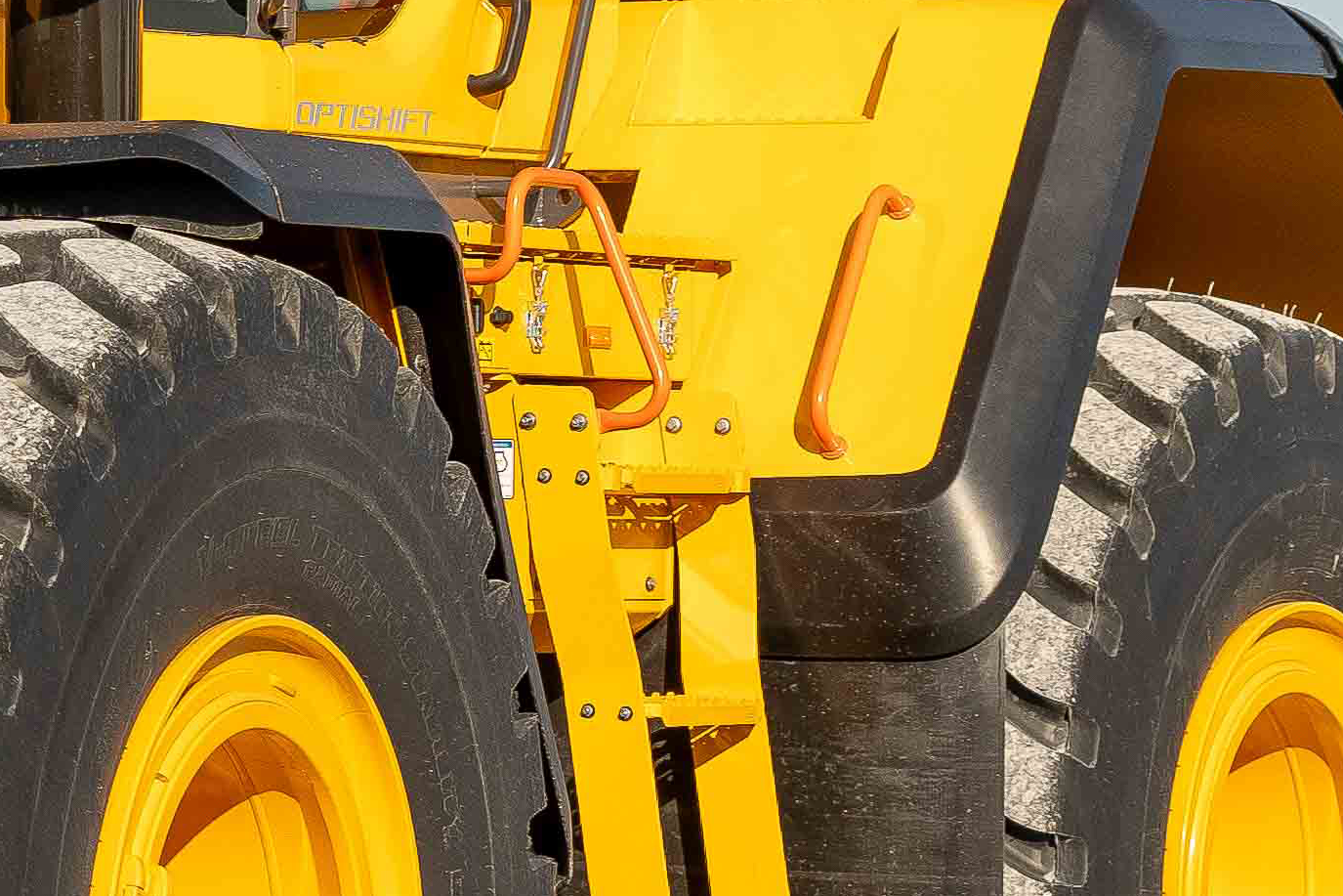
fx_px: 7984
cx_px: -1286
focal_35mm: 214
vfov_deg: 6.4
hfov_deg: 9.1
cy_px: 323
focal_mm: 42
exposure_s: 1/1250
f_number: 4
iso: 200
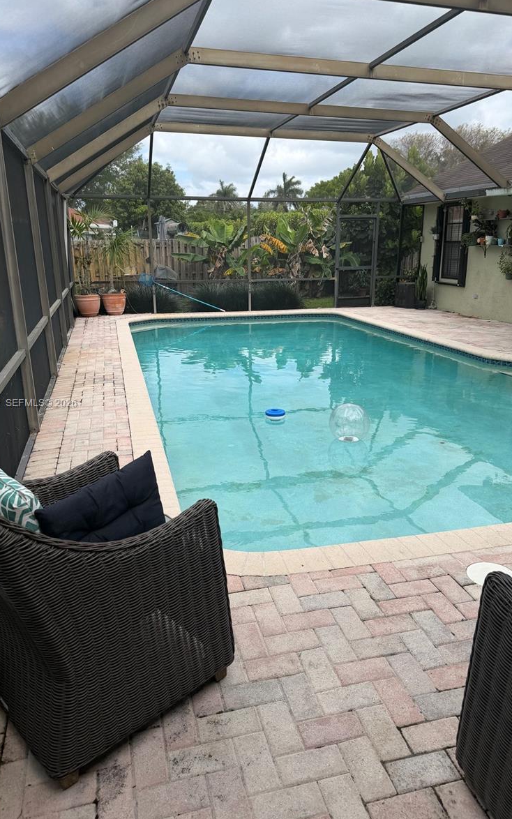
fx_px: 580
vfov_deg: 70.4
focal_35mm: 26
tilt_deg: -15.5
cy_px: 404
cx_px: 262
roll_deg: -0.2
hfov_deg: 47.6
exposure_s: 1/2299
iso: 80
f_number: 1.78
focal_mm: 6.76
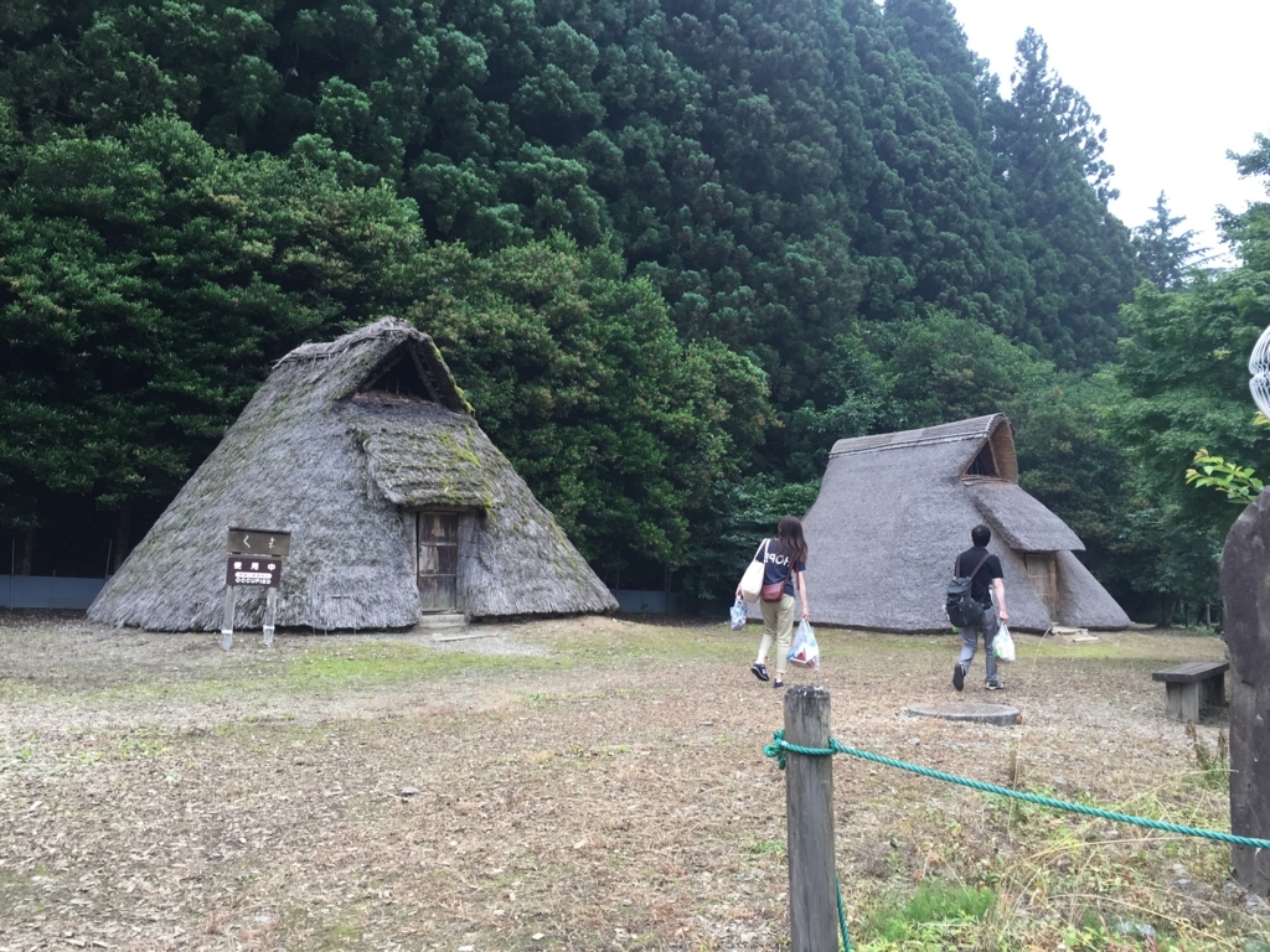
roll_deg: -0.5
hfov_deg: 61.7
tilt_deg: +3.3
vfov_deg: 48.2
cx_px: 635
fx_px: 1064
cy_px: 476
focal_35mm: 29
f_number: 2.2
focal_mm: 4.15
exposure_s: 1/120
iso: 50
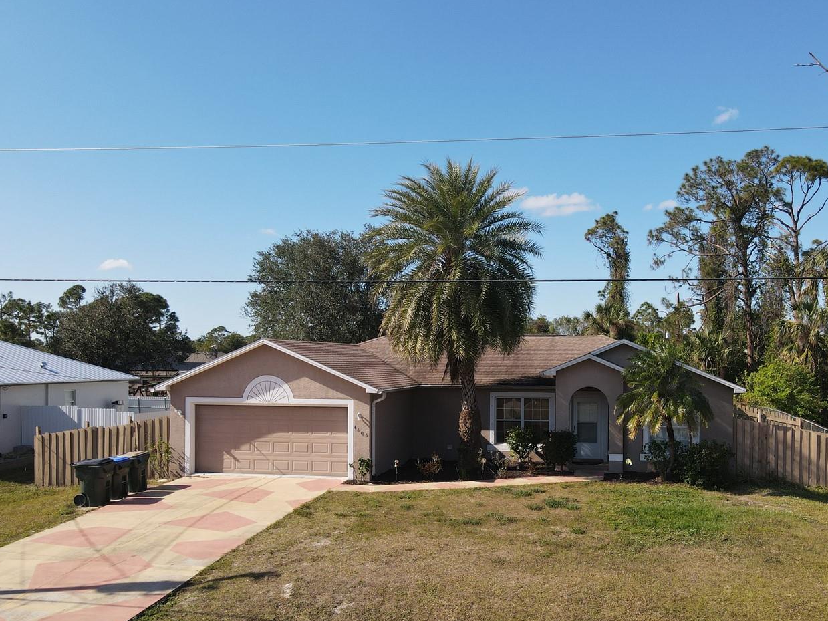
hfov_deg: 57.9
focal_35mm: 31
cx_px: 492
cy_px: 346
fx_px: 741
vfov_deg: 45.4
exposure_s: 1/640
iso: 100
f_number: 2.8
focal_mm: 4.5
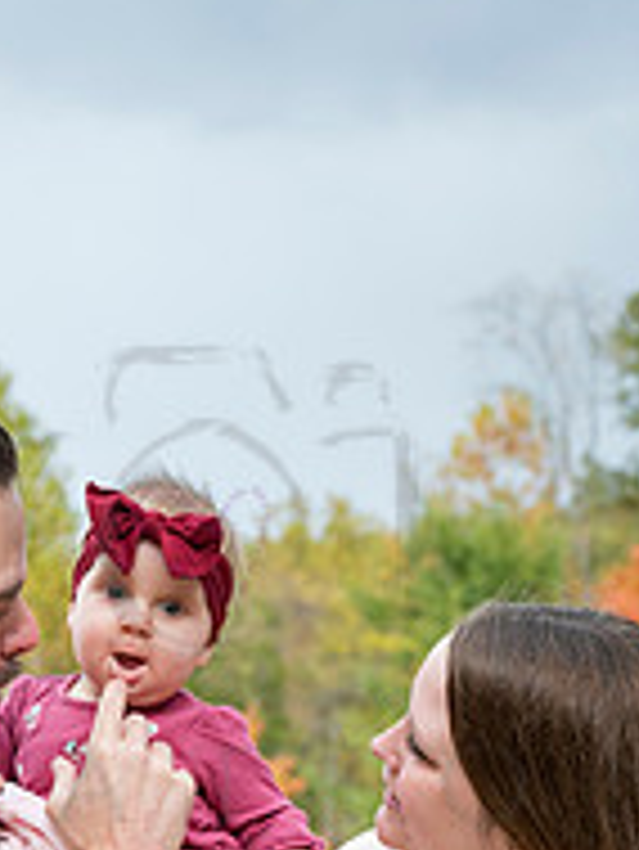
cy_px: 944
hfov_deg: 13.5
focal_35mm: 110
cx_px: 220
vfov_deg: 17.3
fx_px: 2704
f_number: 4.5
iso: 400
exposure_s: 1/500
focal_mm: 48
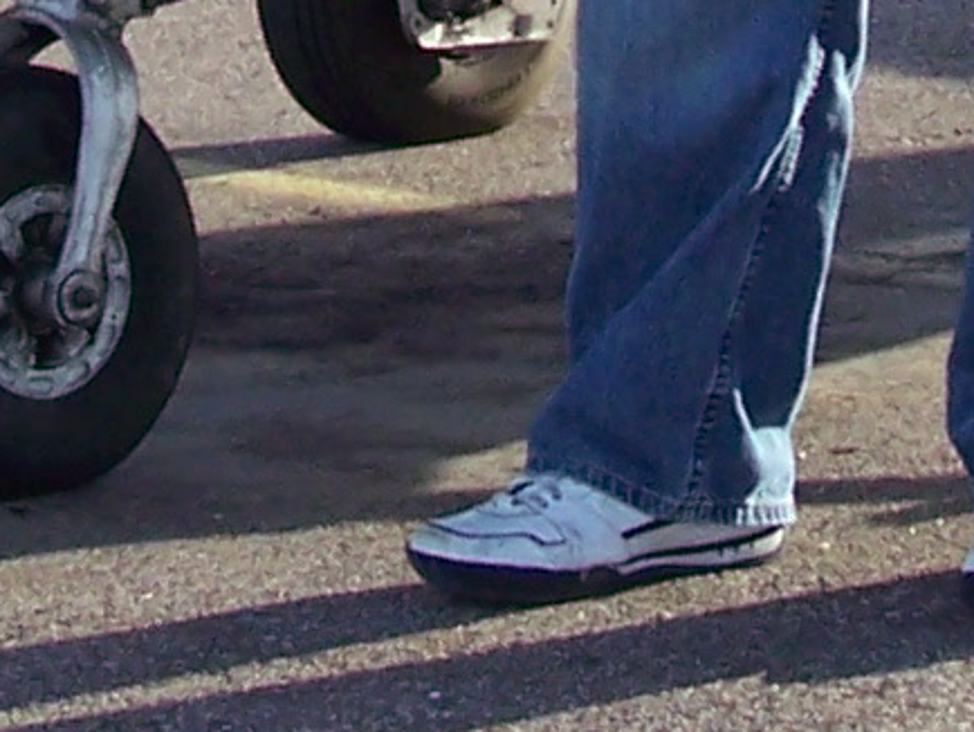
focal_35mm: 222
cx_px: 408
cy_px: -907
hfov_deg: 8.9
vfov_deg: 6.4
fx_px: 6250
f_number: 2.7
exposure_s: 1/640
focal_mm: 5.6
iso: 80
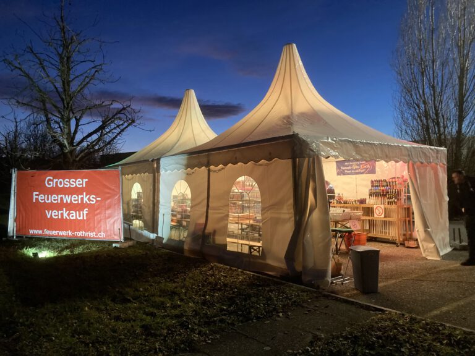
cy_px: 178
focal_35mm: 28
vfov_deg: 49.7
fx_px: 384
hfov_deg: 63.4
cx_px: 238
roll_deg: +2.0
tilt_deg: +2.3
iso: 640
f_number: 1.8
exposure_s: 1/30
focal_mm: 3.99
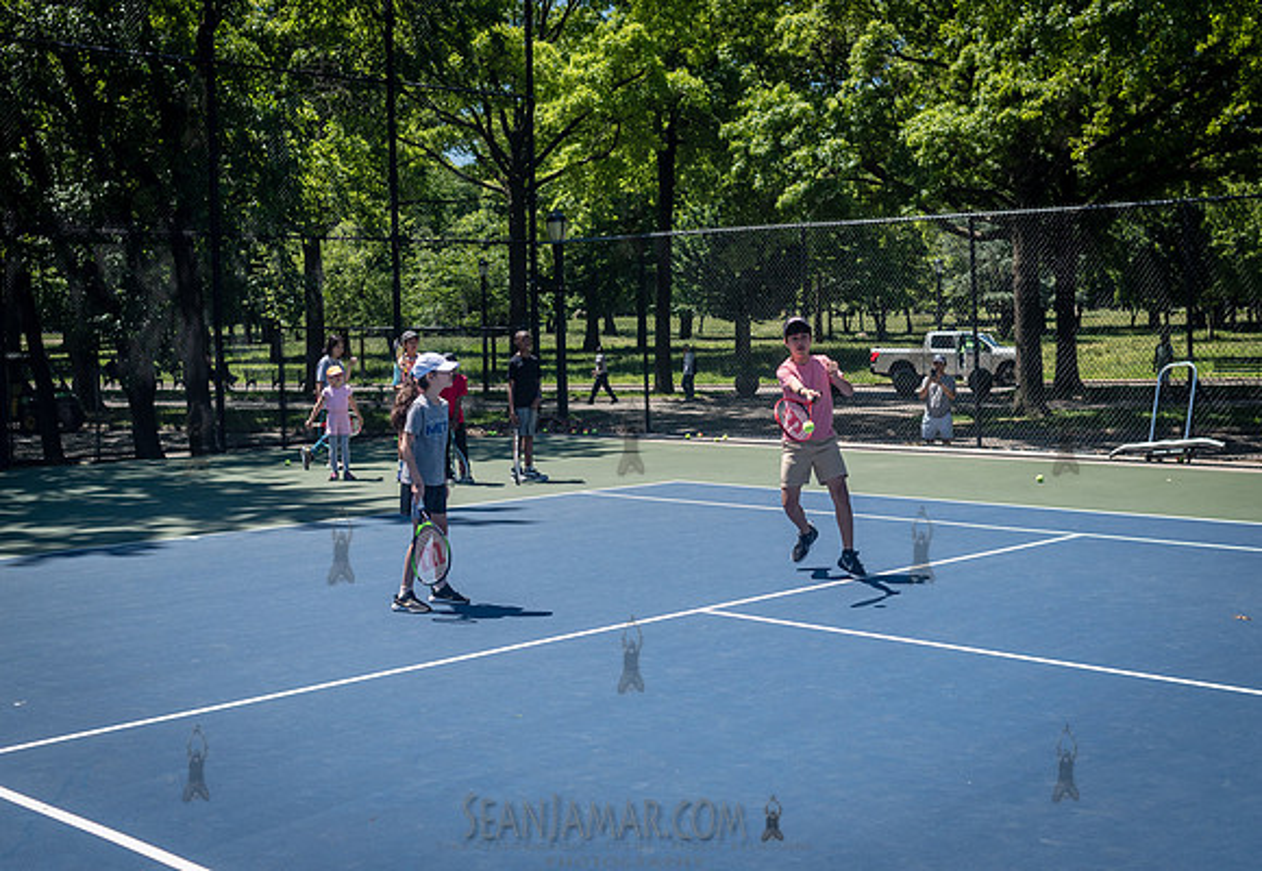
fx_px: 1610
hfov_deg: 42.7
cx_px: 720
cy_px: 405
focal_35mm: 45
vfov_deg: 30.2
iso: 200
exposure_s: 1/2000
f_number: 4
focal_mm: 35
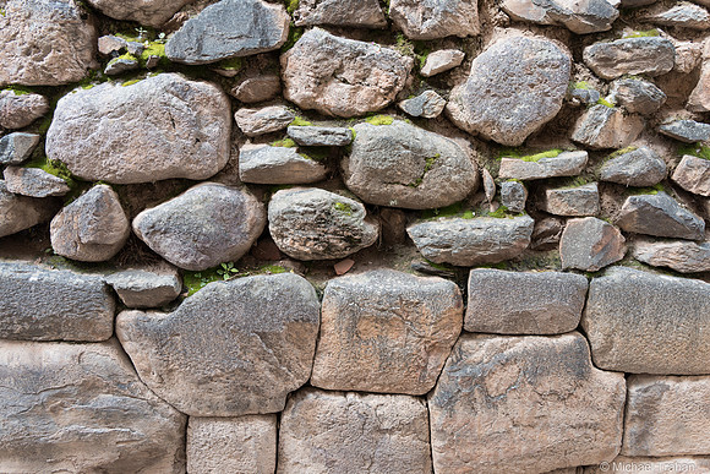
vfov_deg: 46.4
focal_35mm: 28
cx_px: 355
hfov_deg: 65.5
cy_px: 237
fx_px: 552
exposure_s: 1/125
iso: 100
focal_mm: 28
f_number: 4
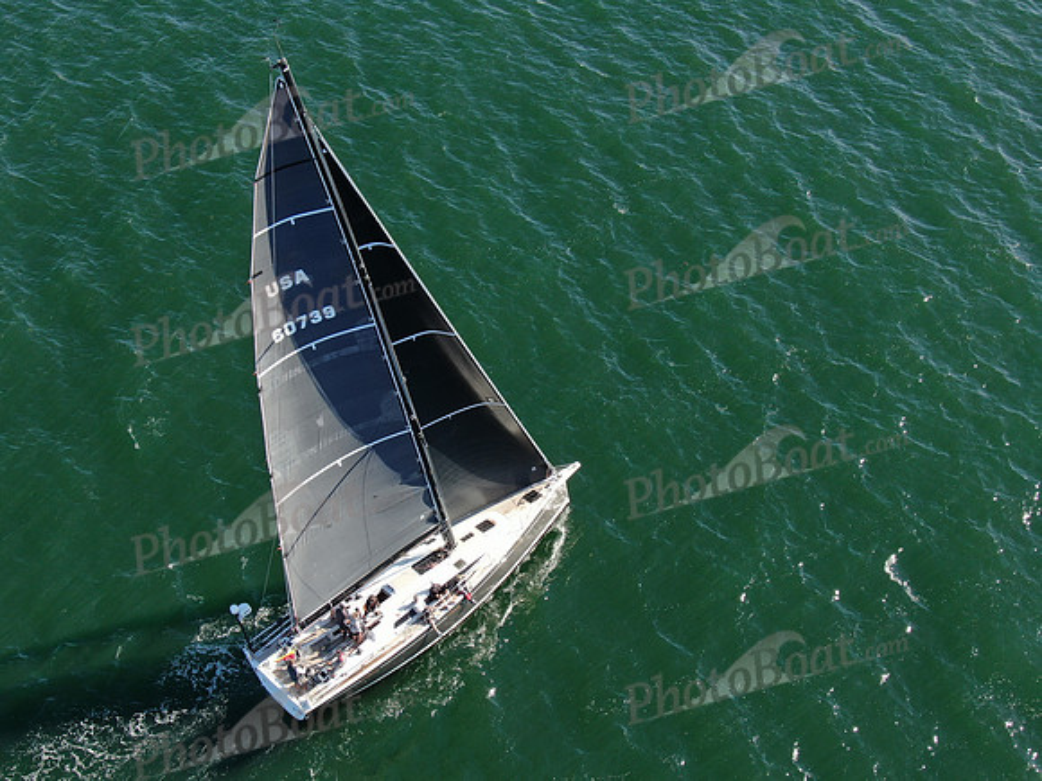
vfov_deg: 30.3
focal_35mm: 48
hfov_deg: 39.7
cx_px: 521
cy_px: 390
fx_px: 1445
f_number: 3.8
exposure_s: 1/240
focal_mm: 8.6
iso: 100
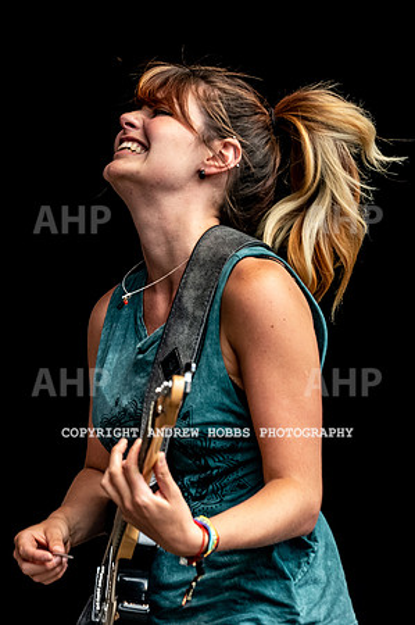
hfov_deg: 4.3
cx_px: 177
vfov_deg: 6.5
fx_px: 5528
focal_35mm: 319
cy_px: 300
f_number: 5.6
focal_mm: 200
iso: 1250
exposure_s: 1/800
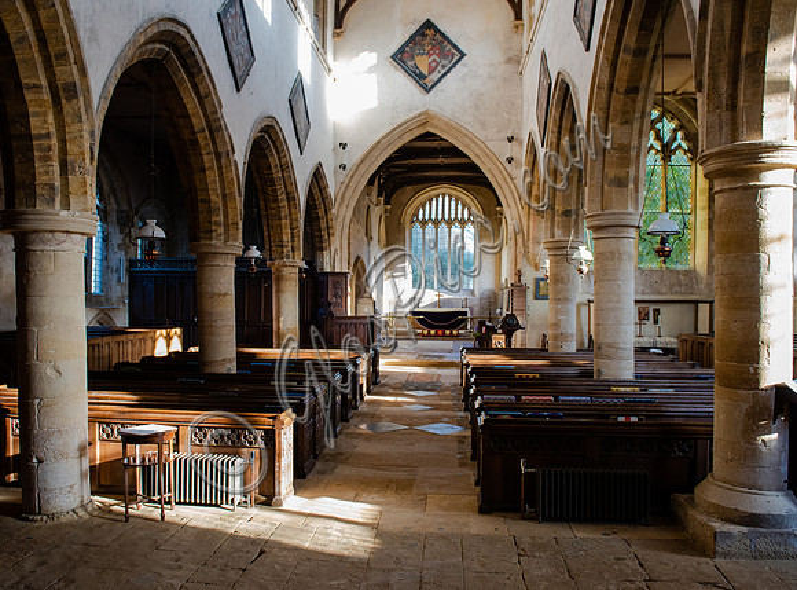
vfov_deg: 51.5
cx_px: 378
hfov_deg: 66.2
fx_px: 611
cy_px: 297
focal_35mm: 27
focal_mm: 24
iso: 800
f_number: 4.5
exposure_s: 1/80
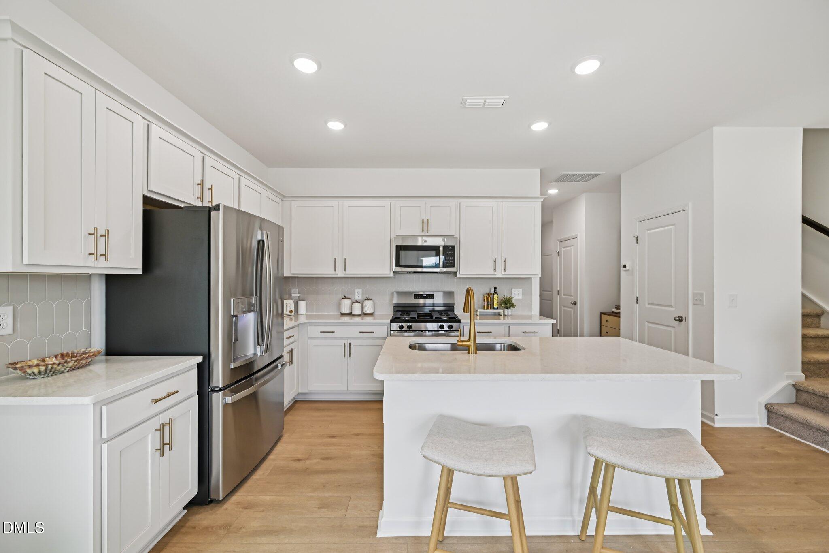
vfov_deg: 81.2
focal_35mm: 14
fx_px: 322
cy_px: 276
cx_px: 414
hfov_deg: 104.3
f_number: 8
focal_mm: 14
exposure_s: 1/15
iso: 200
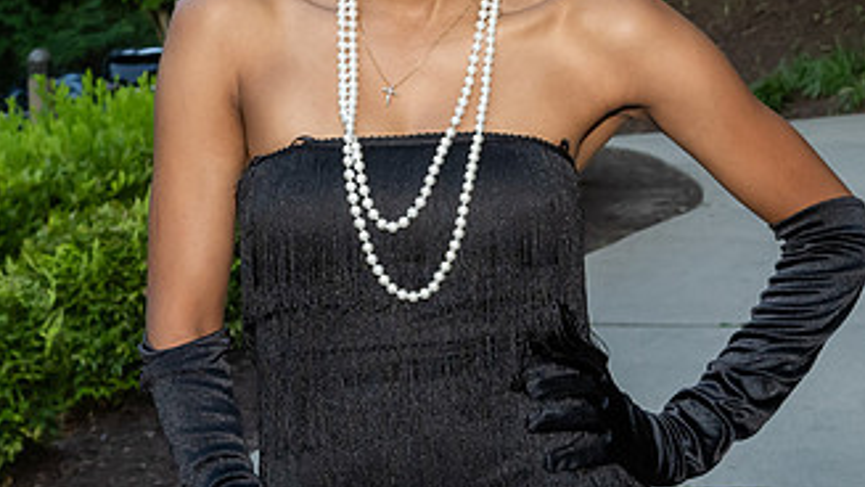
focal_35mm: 111
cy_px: 113
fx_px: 2546
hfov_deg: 19.2
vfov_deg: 10.9
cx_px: 591
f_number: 7.1
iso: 1000
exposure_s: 1/250
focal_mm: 31
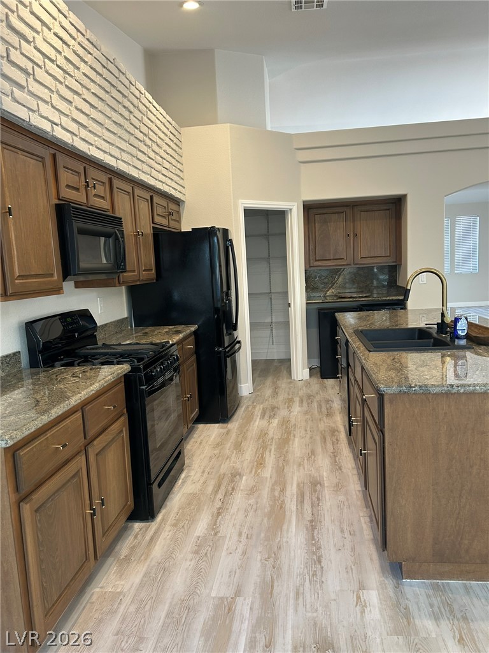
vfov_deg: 67.3
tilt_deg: -6.3
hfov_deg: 53.1
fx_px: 490
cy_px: 326
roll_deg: +2.7
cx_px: 244
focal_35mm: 26
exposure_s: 1/60
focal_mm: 5.7
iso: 100
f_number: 1.5
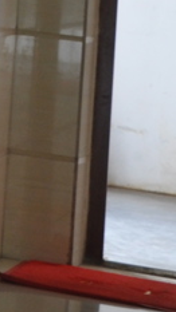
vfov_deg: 7.2
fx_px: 2374
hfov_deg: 3.7
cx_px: -862
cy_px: -343
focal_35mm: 286
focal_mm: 24
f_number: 5.6
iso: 220
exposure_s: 1/30
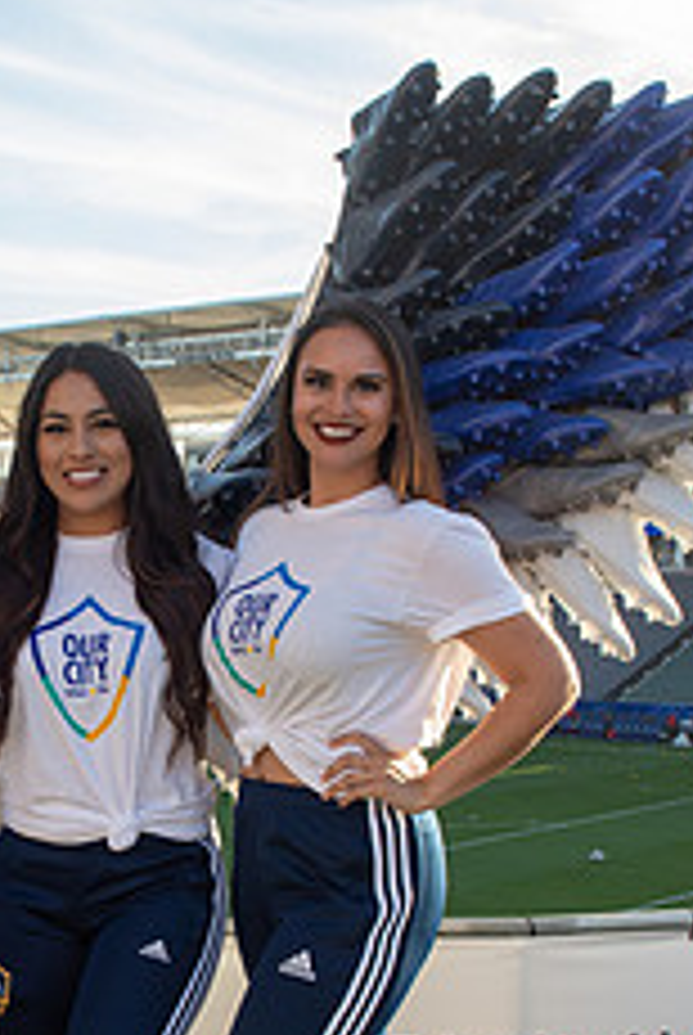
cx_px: 108
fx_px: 1957
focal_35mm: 68
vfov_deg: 29.3
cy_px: 745
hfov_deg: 19.8
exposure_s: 1/160
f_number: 8
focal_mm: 27
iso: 250
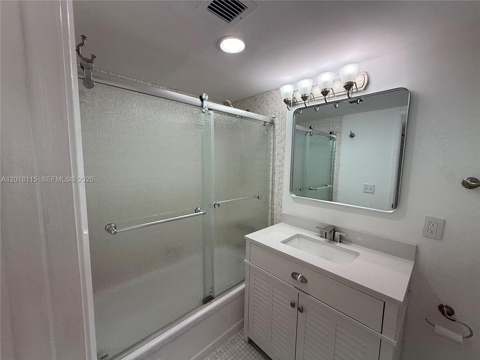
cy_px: 180
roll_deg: -0.7
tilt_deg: -5.4
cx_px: 240
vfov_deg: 85.7
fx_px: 194
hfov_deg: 102.1
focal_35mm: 14
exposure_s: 1/136
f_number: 2.2
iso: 50
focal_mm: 2.22
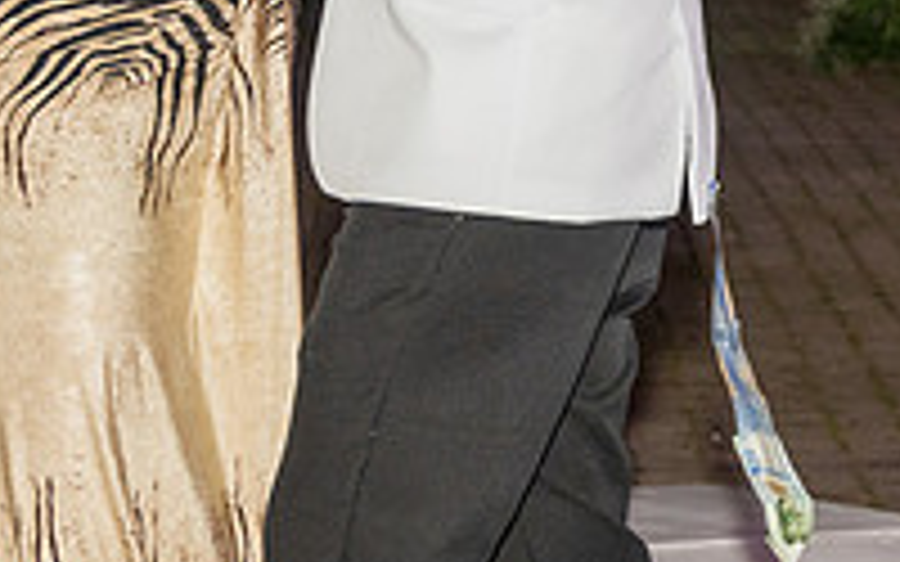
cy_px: -263
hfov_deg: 14.1
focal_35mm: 148
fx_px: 3630
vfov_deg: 8.7
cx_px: 450
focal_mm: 50
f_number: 5.6
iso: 2000
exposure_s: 1/200
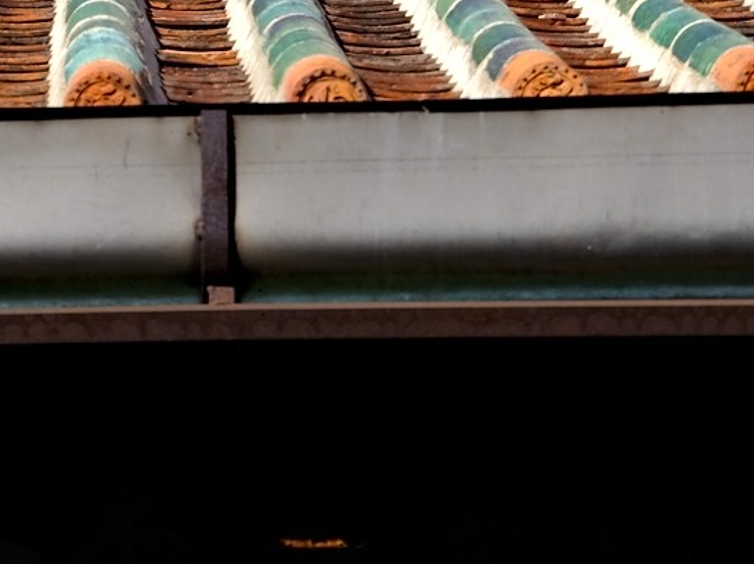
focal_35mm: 202
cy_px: -376
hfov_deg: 9.8
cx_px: 125
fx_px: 4397
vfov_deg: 7.2
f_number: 5.6
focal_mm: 70
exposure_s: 1/320
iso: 100
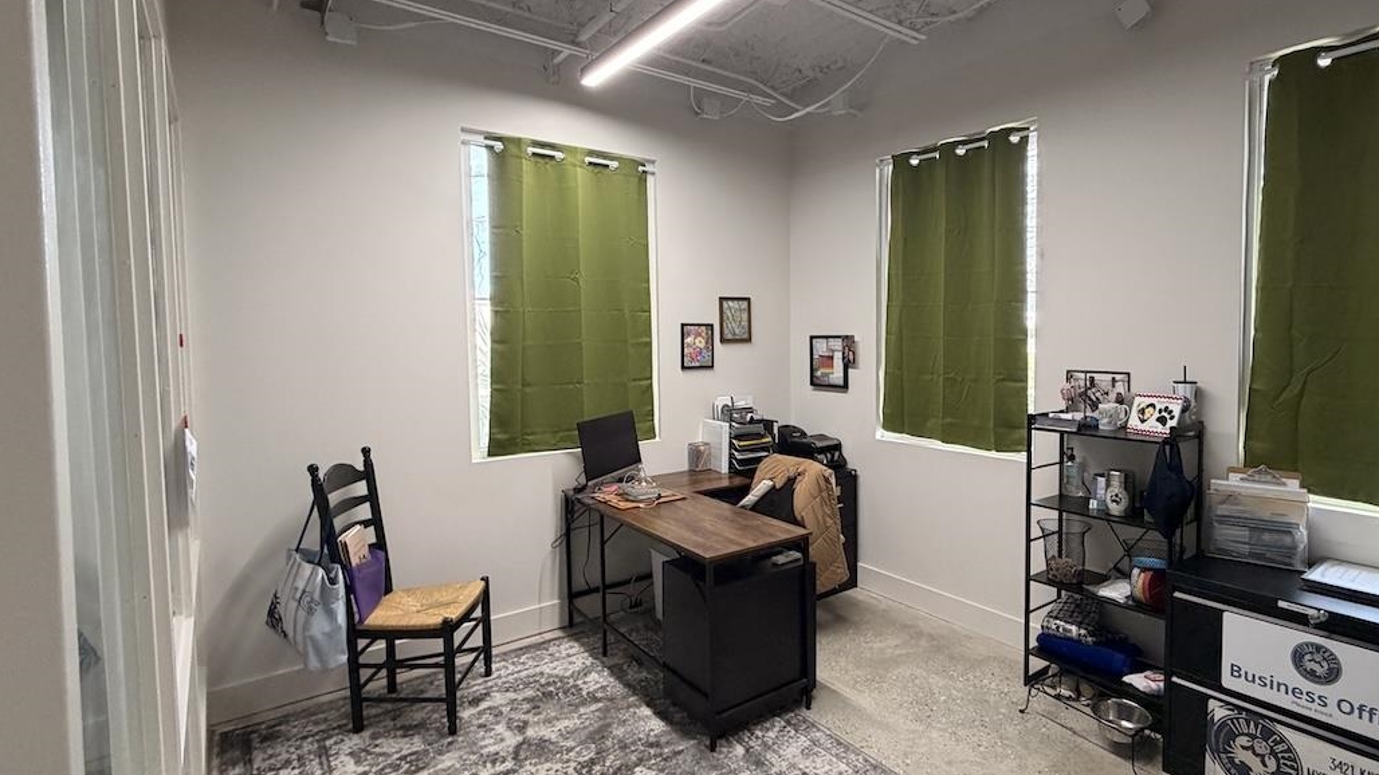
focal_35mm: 19
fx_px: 695
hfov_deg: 88.7
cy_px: 366
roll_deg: +0.3
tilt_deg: -2.3
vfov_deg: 58.3
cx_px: 812
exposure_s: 1/120
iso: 320
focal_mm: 2.22
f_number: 2.2
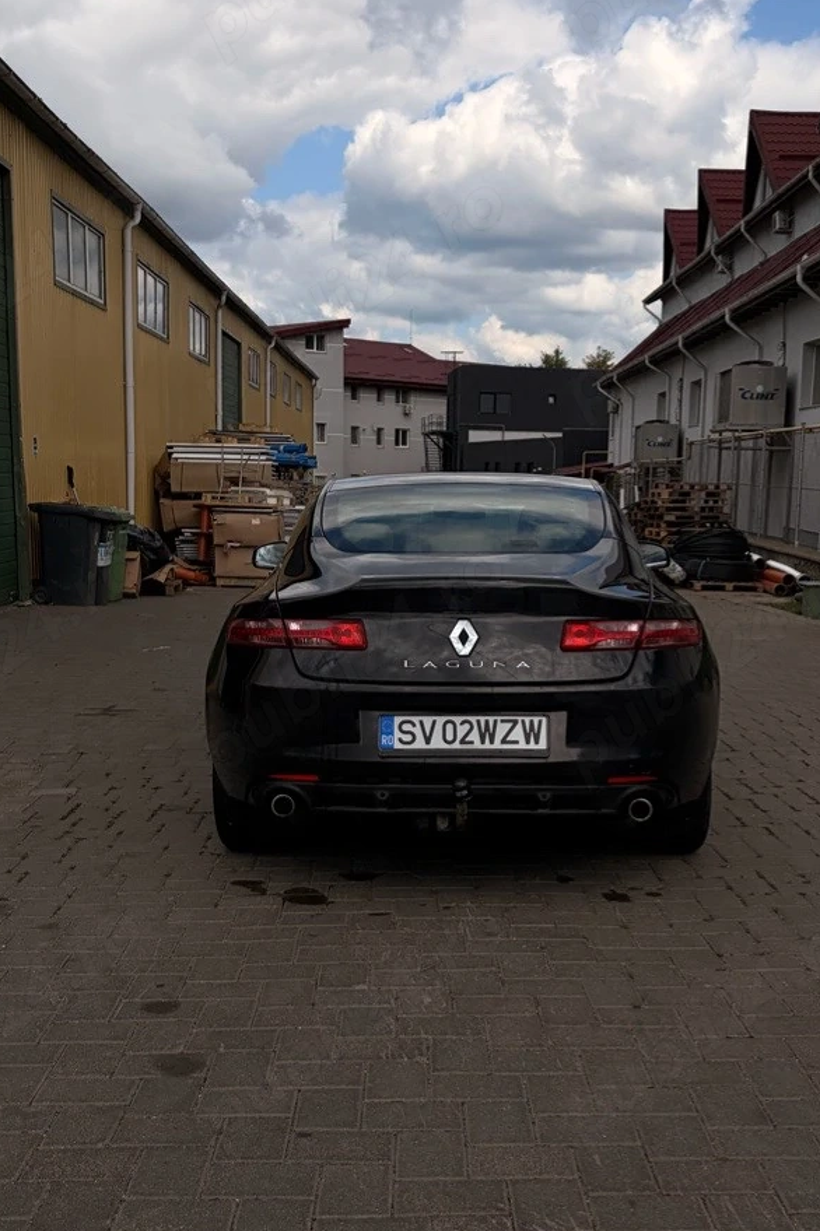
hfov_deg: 32.6
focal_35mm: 41
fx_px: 1402
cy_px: 718
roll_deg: -1.7
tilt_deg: -9.9
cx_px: 445
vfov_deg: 47.2
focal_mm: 5.96
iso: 64
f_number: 1.6
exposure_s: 1/6993
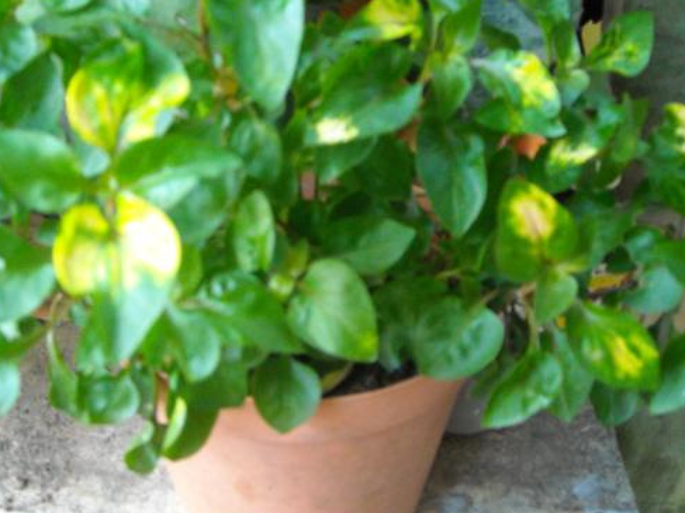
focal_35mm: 46
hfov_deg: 40.9
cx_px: 255
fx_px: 910
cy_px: 191
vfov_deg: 31.4
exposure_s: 1/60
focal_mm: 5.7
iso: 400
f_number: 2.8
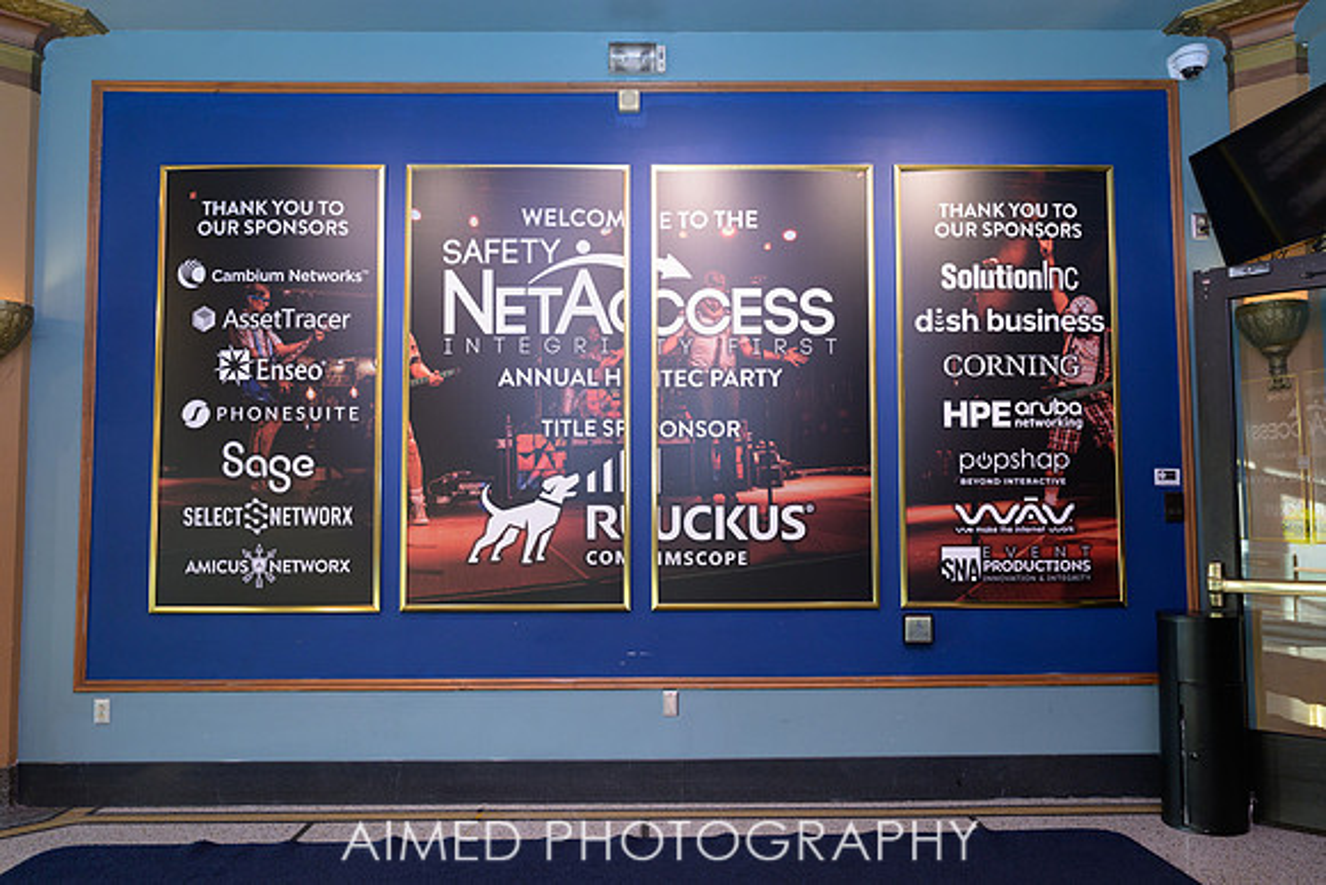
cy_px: 441
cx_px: 659
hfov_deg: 65.6
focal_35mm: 28
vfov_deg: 46.5
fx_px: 1029
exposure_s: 1/160
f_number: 2.8
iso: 800
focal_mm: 27.5
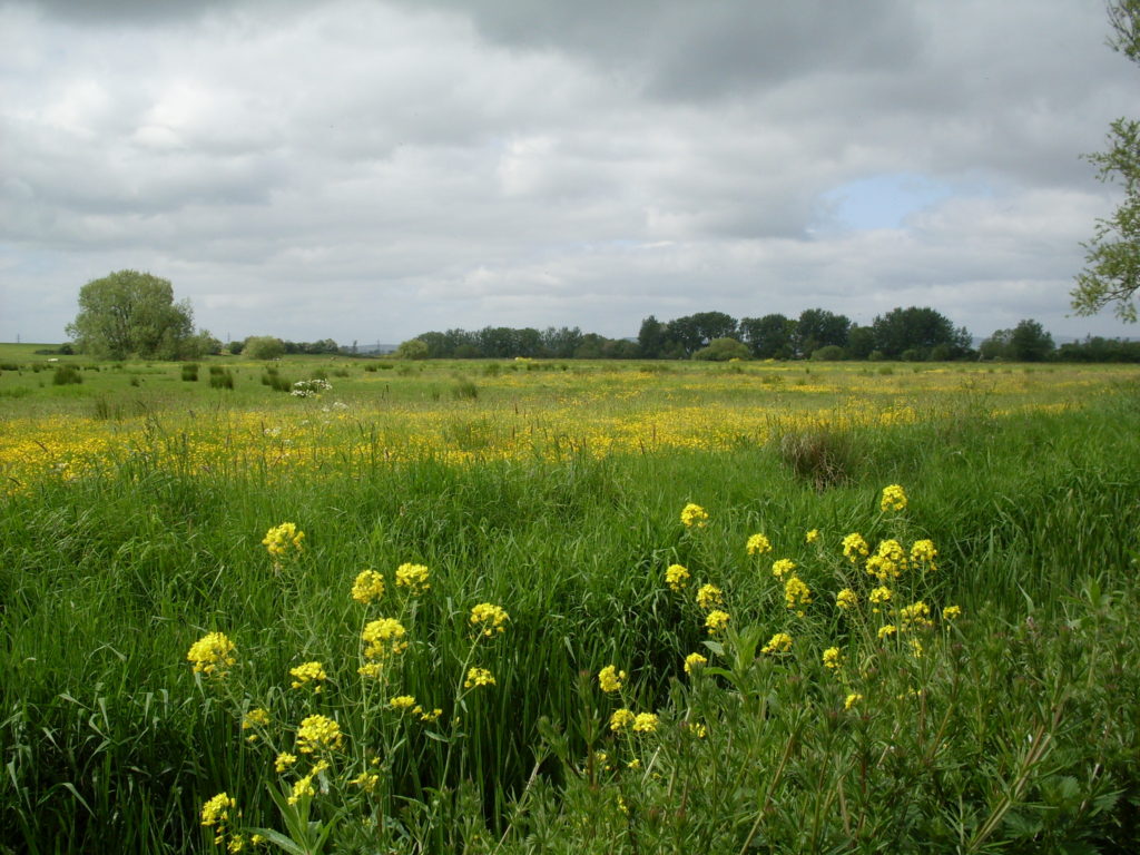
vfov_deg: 37.7
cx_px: 570
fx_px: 1251
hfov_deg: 49.0
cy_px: 428
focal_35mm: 38
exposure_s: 1/250
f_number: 8.4
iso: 80
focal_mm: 6.3
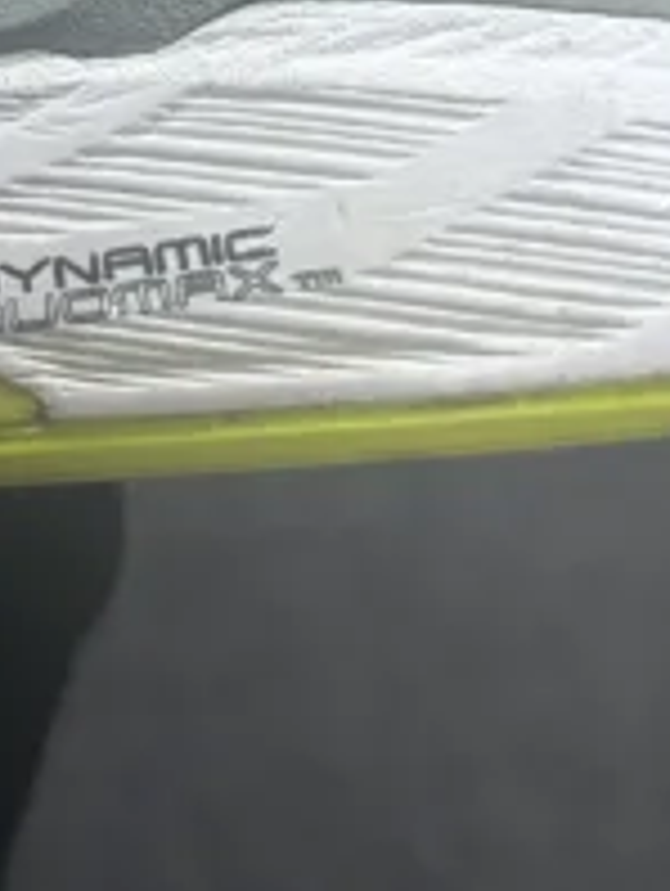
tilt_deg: -47.3
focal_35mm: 70
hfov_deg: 20.8
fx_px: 1803
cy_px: -11
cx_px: 121
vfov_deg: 26.2
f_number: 1.5
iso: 160
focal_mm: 5.7
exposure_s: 1/50
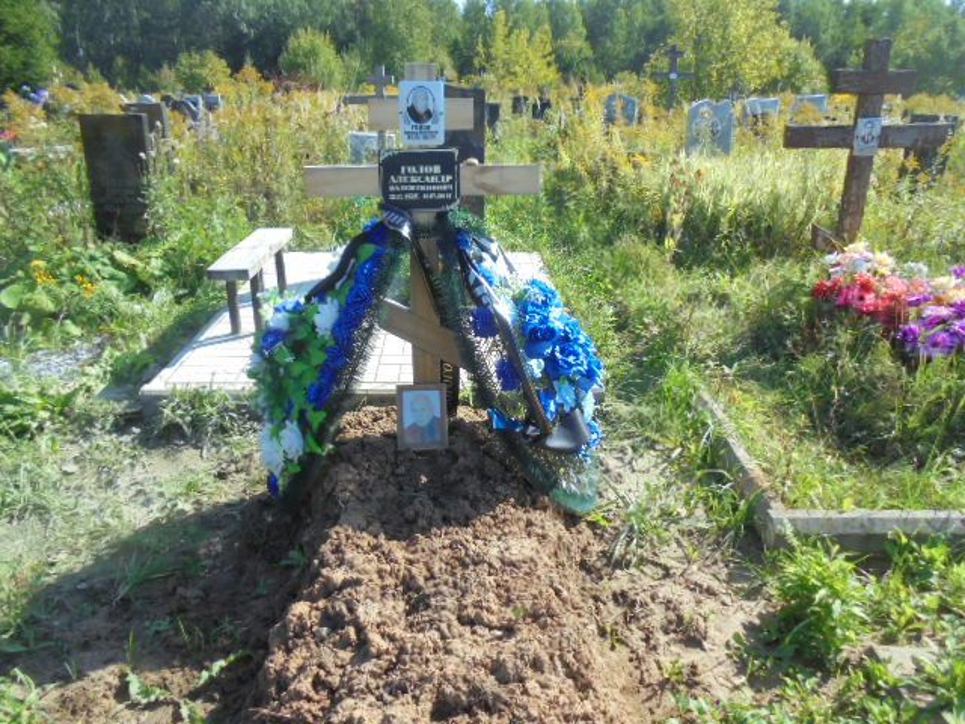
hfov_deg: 67.3
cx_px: 482
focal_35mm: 26
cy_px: 362
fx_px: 725
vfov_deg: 53.1
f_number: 3.5
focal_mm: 4.6
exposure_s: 1/400
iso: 100
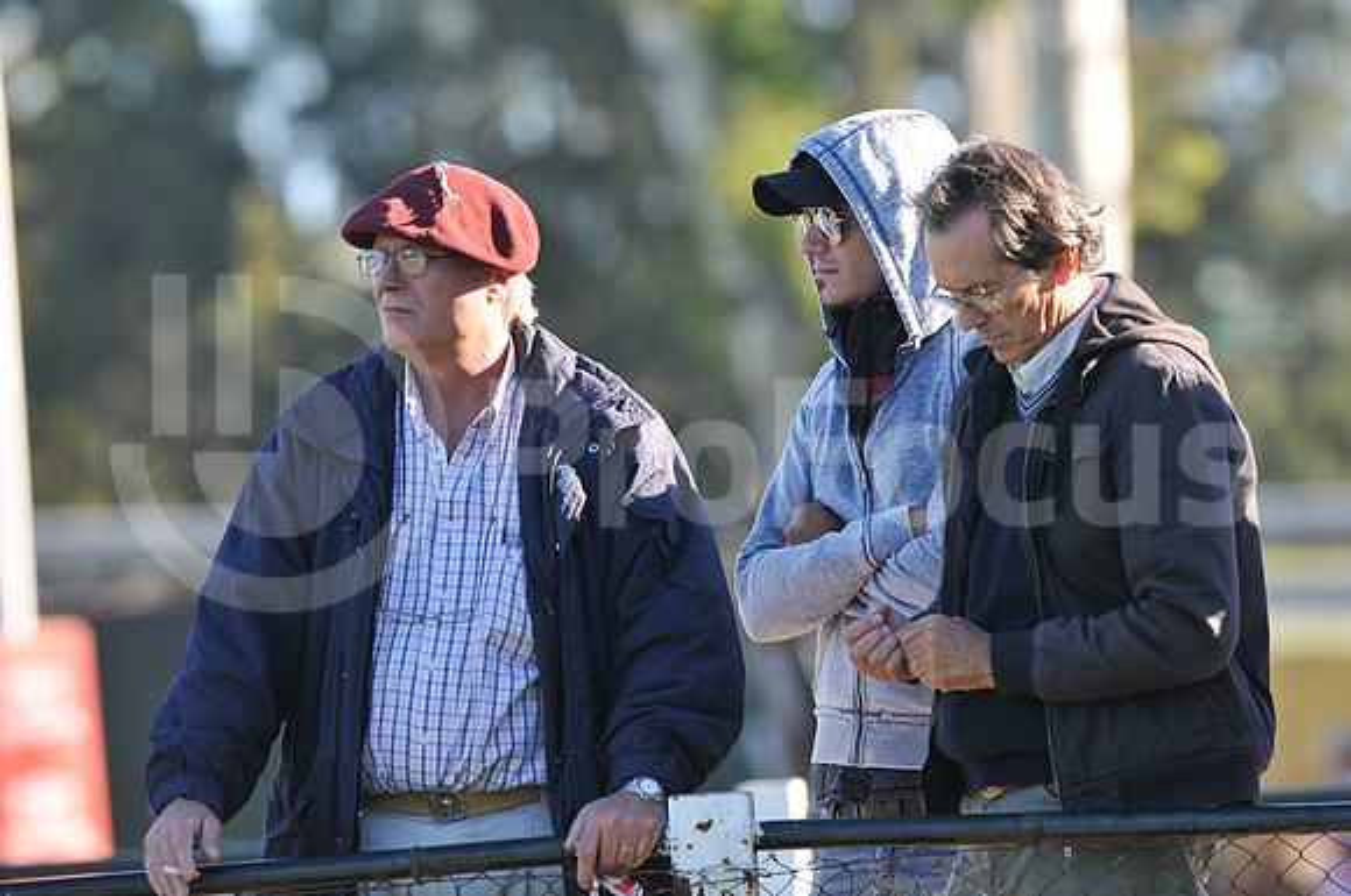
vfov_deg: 3.0
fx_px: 16864
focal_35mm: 450
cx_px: 676
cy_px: 448
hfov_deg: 4.6
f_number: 3.5
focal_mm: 300
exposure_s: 1/320
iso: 200
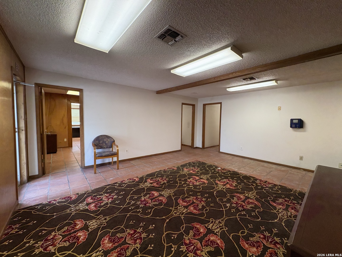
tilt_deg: -3.0
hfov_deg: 102.1
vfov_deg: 85.7
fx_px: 138
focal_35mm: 14
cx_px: 171
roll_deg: -1.1
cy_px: 128
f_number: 2.2
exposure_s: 1/120
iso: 250
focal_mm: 2.22
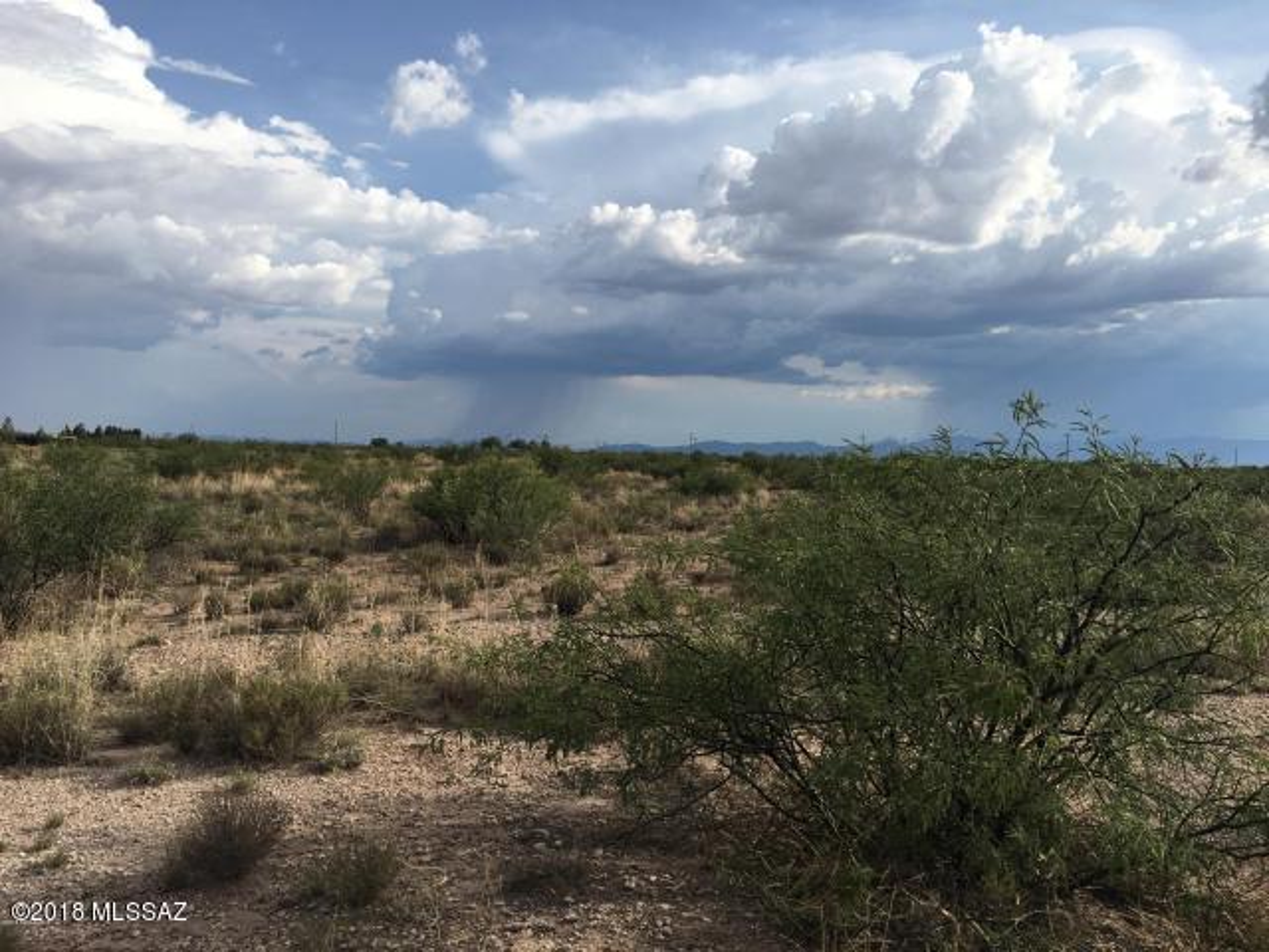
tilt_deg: -1.8
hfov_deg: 61.7
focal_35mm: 29
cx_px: 634
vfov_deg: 48.2
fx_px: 1063
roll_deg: -1.6
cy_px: 476
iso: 25
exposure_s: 1/1876
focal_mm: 4.15
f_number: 2.2
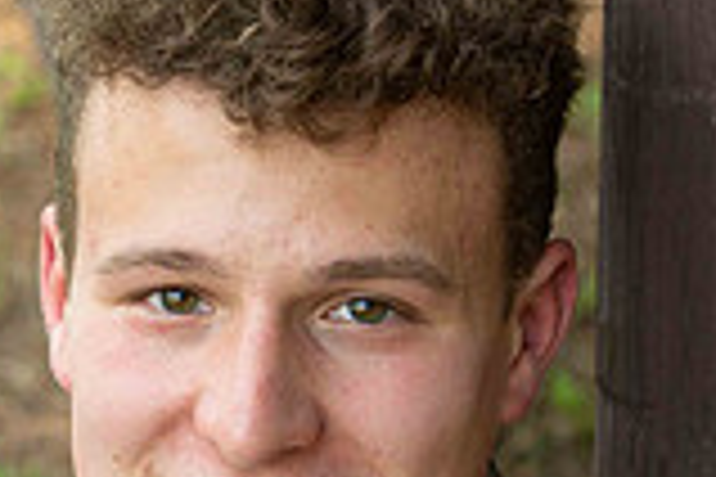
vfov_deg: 5.3
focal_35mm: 256
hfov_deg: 8.0
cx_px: 302
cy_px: 556
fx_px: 5091
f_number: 5
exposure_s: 1/200
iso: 400
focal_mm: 70
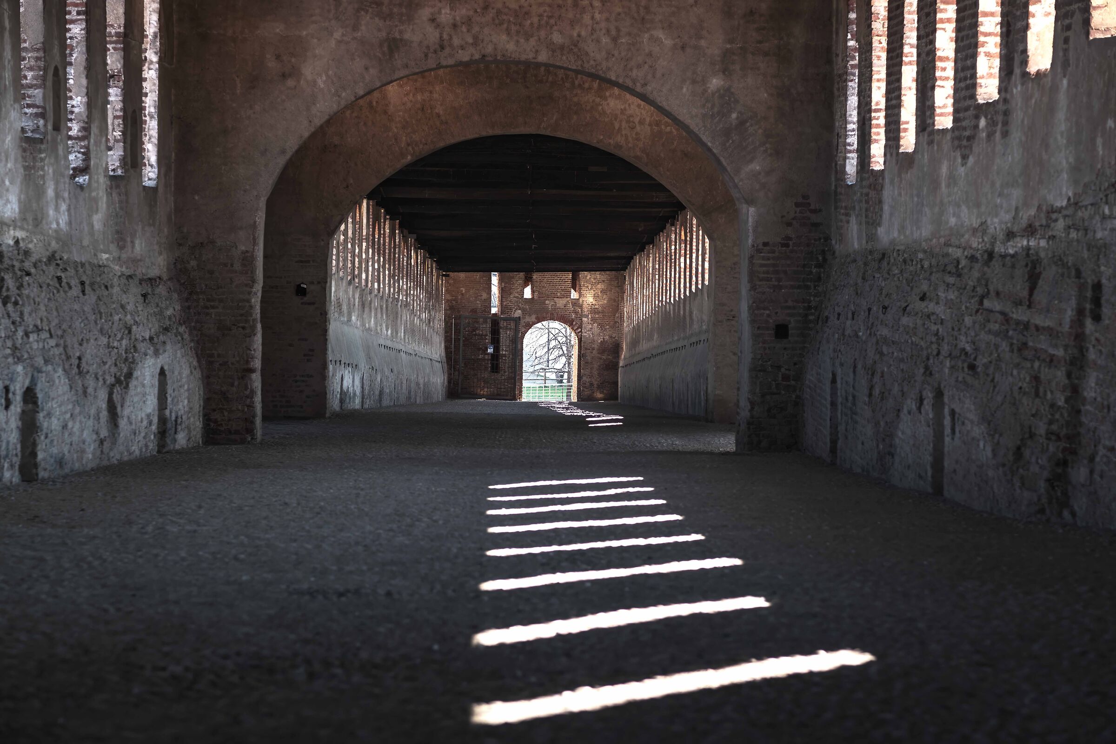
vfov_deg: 16.3
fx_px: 2604
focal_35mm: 84
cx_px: 558
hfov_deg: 24.2
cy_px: 372
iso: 125
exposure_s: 1/240
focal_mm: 56
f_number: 2.8
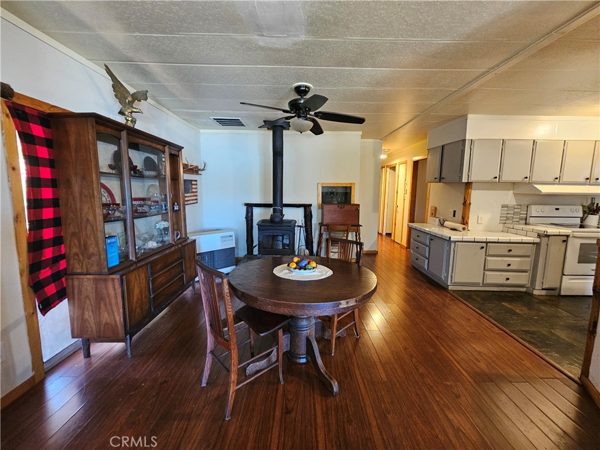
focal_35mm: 13
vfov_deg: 89.9
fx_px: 225
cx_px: 300
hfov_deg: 106.2
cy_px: 225
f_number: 2.2
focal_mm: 2.2
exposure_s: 1/30
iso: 400
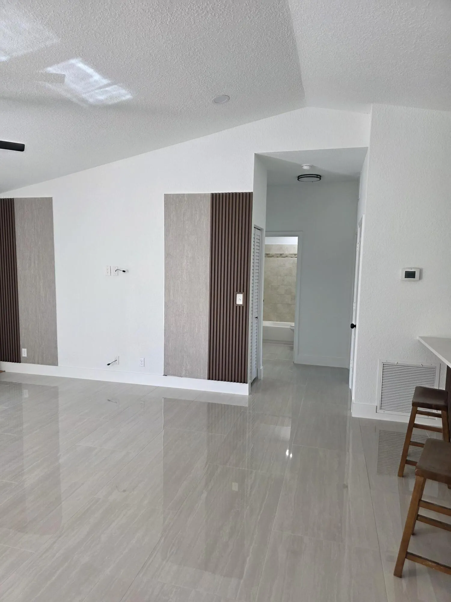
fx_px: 400
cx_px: 226
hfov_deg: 58.9
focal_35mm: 23
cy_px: 301
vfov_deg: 73.9
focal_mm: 6.3
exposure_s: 1/180
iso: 125
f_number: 1.7
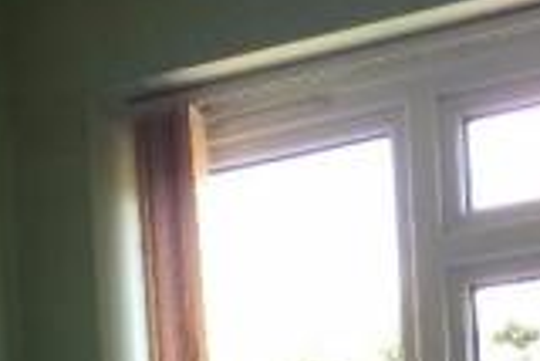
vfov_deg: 11.4
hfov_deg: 18.5
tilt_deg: -1.8
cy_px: 690
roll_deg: +4.4
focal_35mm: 110
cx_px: 147
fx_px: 1651
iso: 40
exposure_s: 1/30
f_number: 2.2
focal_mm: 4.15
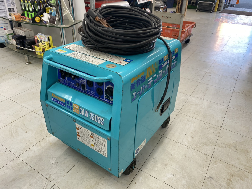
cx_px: 126
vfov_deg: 53.0
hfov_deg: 67.3
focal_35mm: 26
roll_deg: -1.7
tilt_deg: -31.8
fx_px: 189
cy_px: 94
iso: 64
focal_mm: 4.25
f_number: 1.8
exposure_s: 1/100
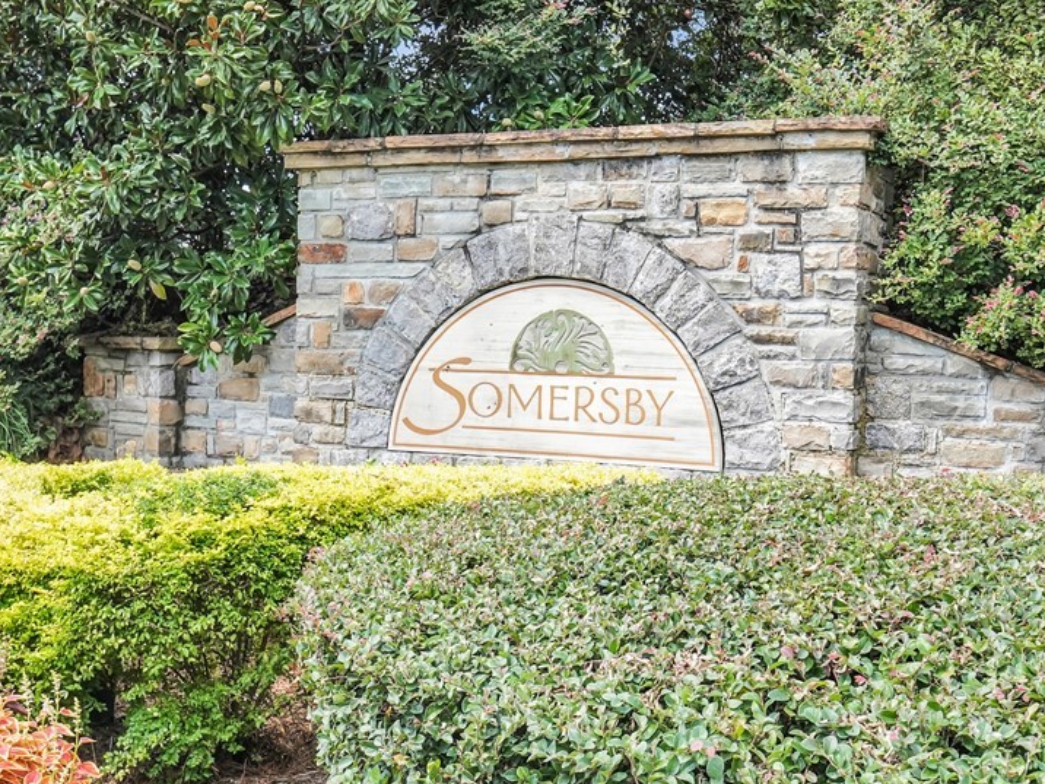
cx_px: 539
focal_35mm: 51
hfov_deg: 37.5
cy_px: 361
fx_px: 1540
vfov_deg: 28.5
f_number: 9
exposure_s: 1/200
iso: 640
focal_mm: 35
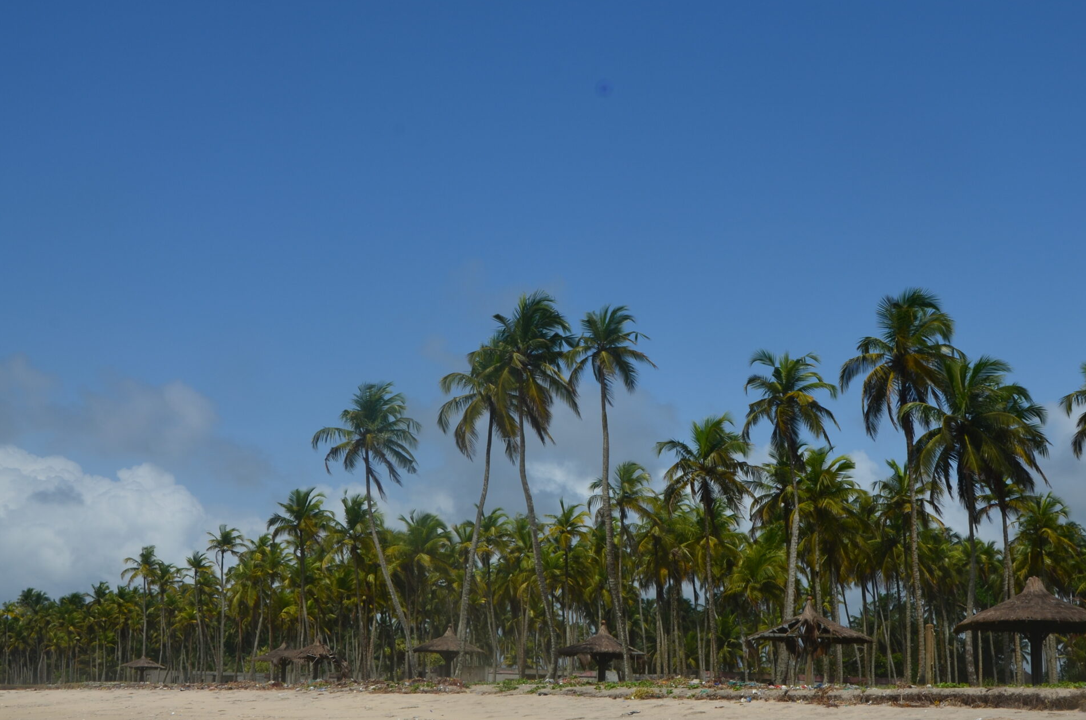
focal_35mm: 51
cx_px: 678
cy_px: 424
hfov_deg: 38.9
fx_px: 1526
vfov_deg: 26.5
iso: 100
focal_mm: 25
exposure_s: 1/250
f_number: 13
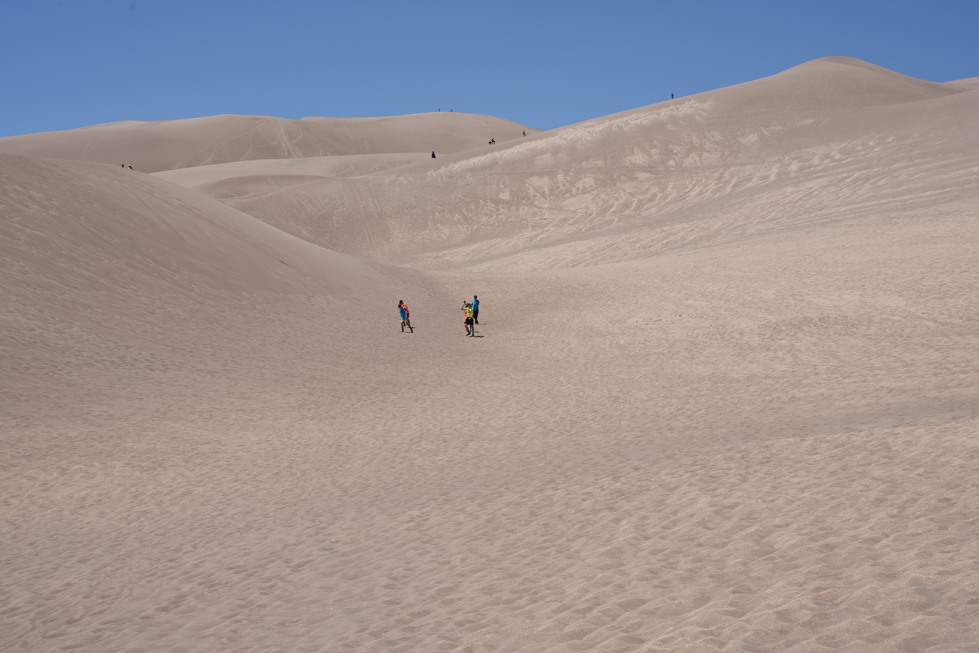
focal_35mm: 57
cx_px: 490
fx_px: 1550
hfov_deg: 35.0
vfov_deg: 23.8
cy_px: 326
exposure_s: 1/160
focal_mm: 57
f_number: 13
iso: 80
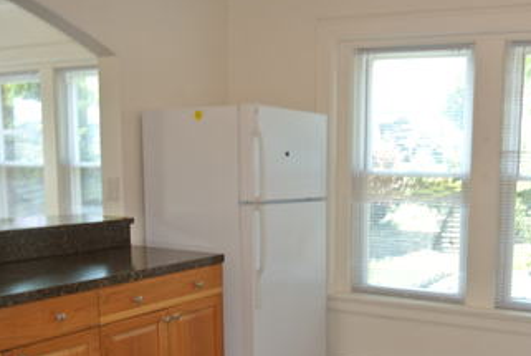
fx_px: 635
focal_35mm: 43
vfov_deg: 30.8
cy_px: 262
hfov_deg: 44.0
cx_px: 394
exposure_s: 1/60
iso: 200
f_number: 4
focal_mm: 10
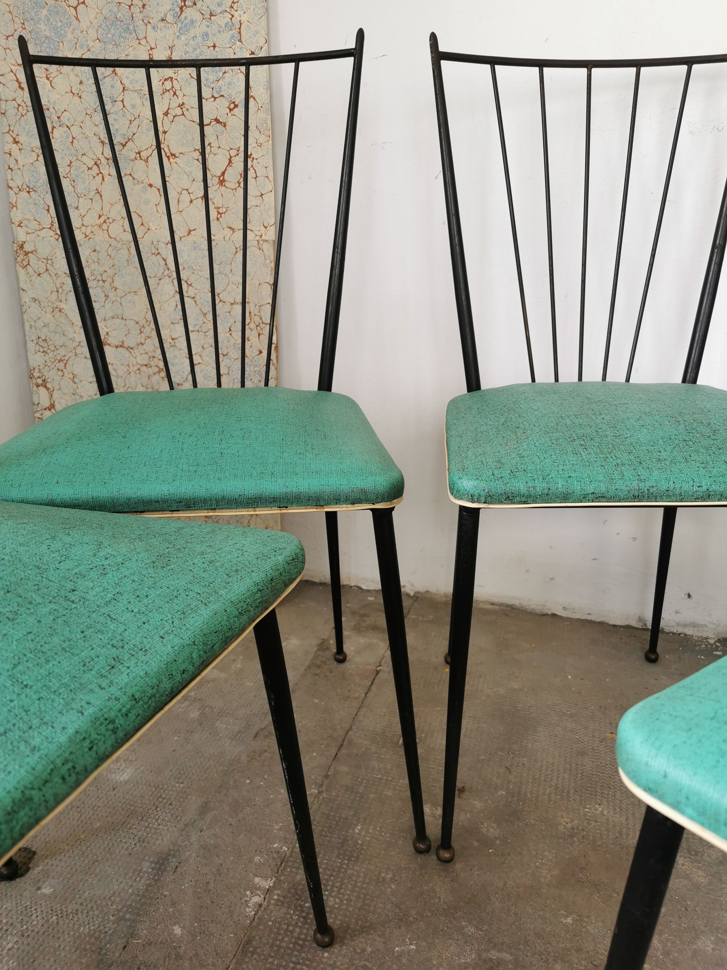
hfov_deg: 51.4
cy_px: 485
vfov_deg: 65.3
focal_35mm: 27
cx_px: 364
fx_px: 756
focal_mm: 5.56
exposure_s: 1/100
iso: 80
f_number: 1.6
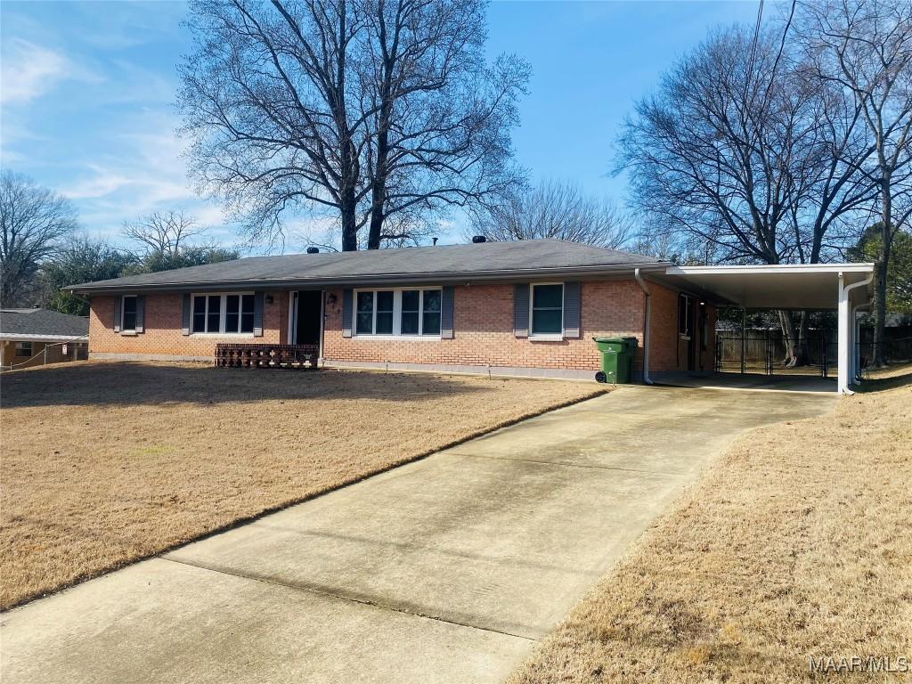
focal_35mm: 26
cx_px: 456
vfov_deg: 53.1
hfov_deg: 67.3
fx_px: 685
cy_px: 342
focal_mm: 4.25
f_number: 1.8
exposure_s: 1/2625
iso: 32
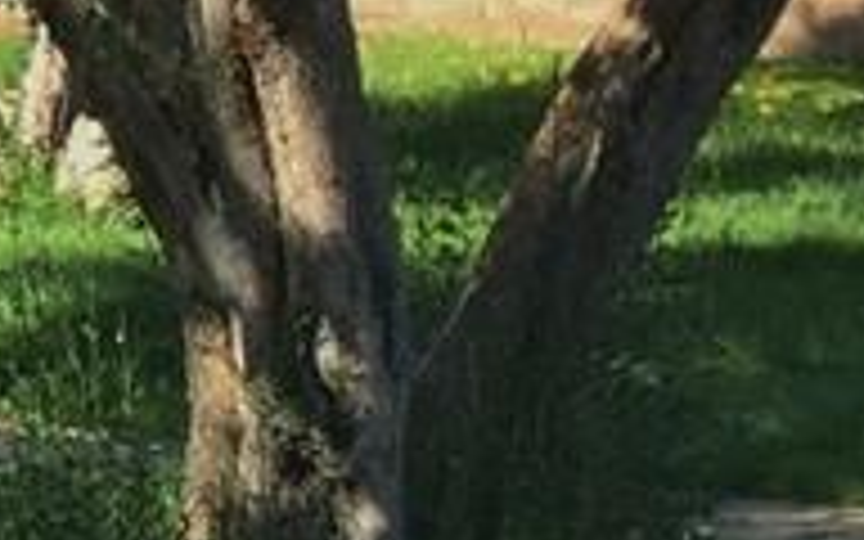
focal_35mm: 240
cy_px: -81
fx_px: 5651
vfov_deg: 5.4
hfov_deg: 7.8
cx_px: -1593
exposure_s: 1/587
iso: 25
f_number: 2.2
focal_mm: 4.15
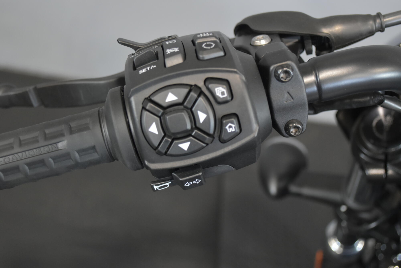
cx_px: 200
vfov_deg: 28.1
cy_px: 134
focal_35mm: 48
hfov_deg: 41.1
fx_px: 535
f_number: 4.8
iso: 1600
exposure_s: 1/20
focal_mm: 32
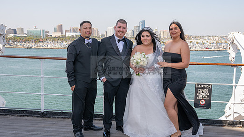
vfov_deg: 31.2
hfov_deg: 52.7
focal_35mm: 38
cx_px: 131
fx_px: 246
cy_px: 67
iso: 200
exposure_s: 1/200
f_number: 8
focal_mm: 32.5
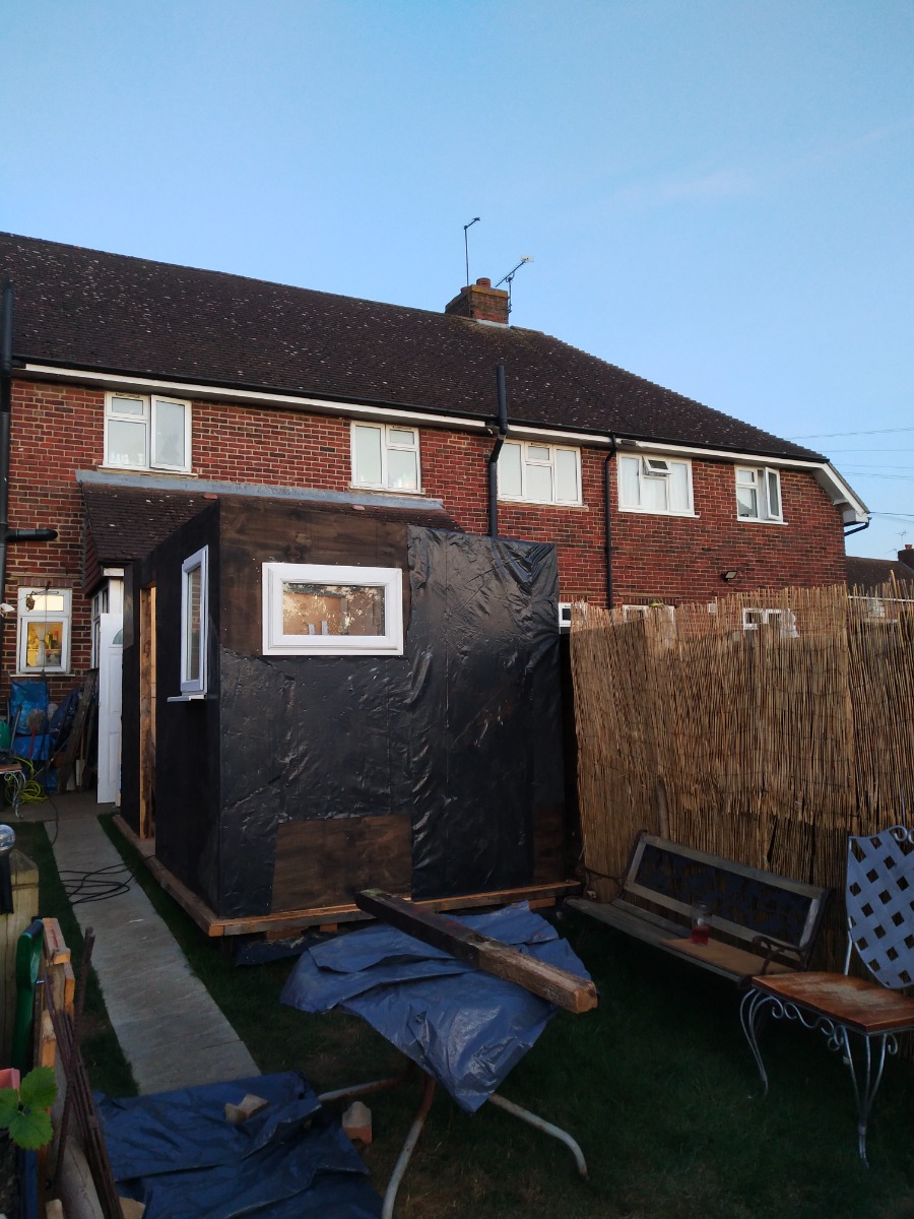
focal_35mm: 30
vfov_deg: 60.0
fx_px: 1056
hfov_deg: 46.8
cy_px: 610
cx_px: 457
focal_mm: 3.95
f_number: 1.8
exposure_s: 1/50
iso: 152
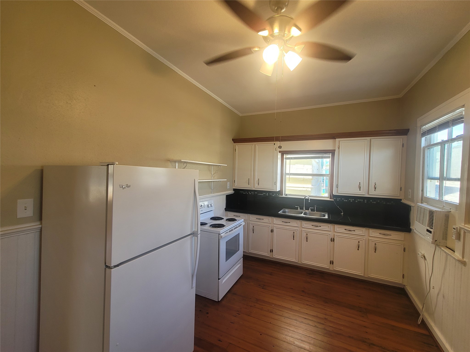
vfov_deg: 89.9
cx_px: 235
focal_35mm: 13
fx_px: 177
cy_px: 176
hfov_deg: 106.2
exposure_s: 1/59
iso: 80
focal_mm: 2.2
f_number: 2.2
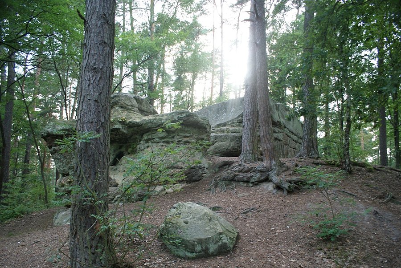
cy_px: 134
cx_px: 200
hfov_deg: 67.3
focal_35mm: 27
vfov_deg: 48.0
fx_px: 301
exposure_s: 1/20
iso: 400
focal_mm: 18
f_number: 3.5
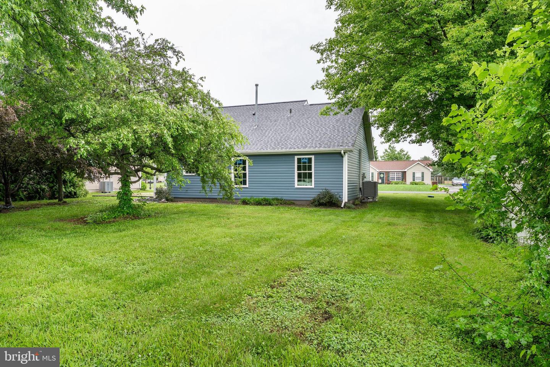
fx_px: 367
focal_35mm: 24
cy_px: 184
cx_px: 275
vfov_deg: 53.2
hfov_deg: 73.7
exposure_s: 1/30
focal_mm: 24
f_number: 8
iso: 125
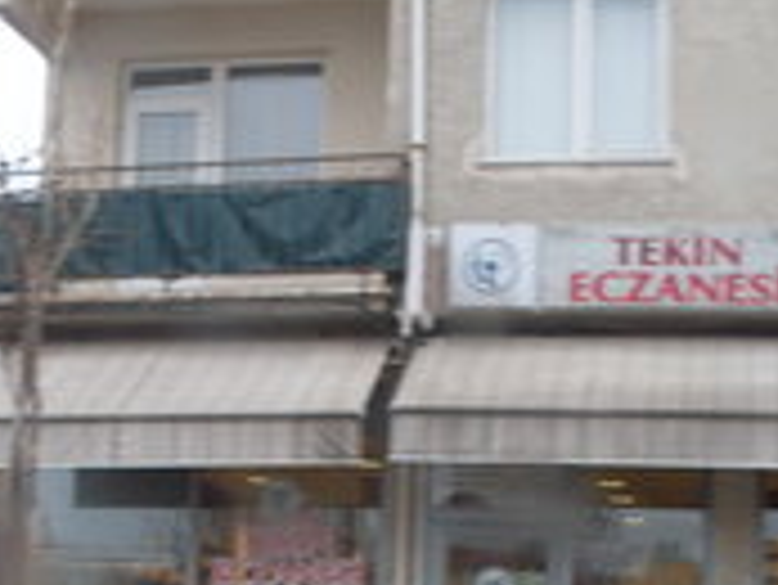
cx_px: 247
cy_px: 554
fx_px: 1979
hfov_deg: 22.1
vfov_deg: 16.5
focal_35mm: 88
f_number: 2.8
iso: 100
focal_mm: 6.3
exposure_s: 1/90
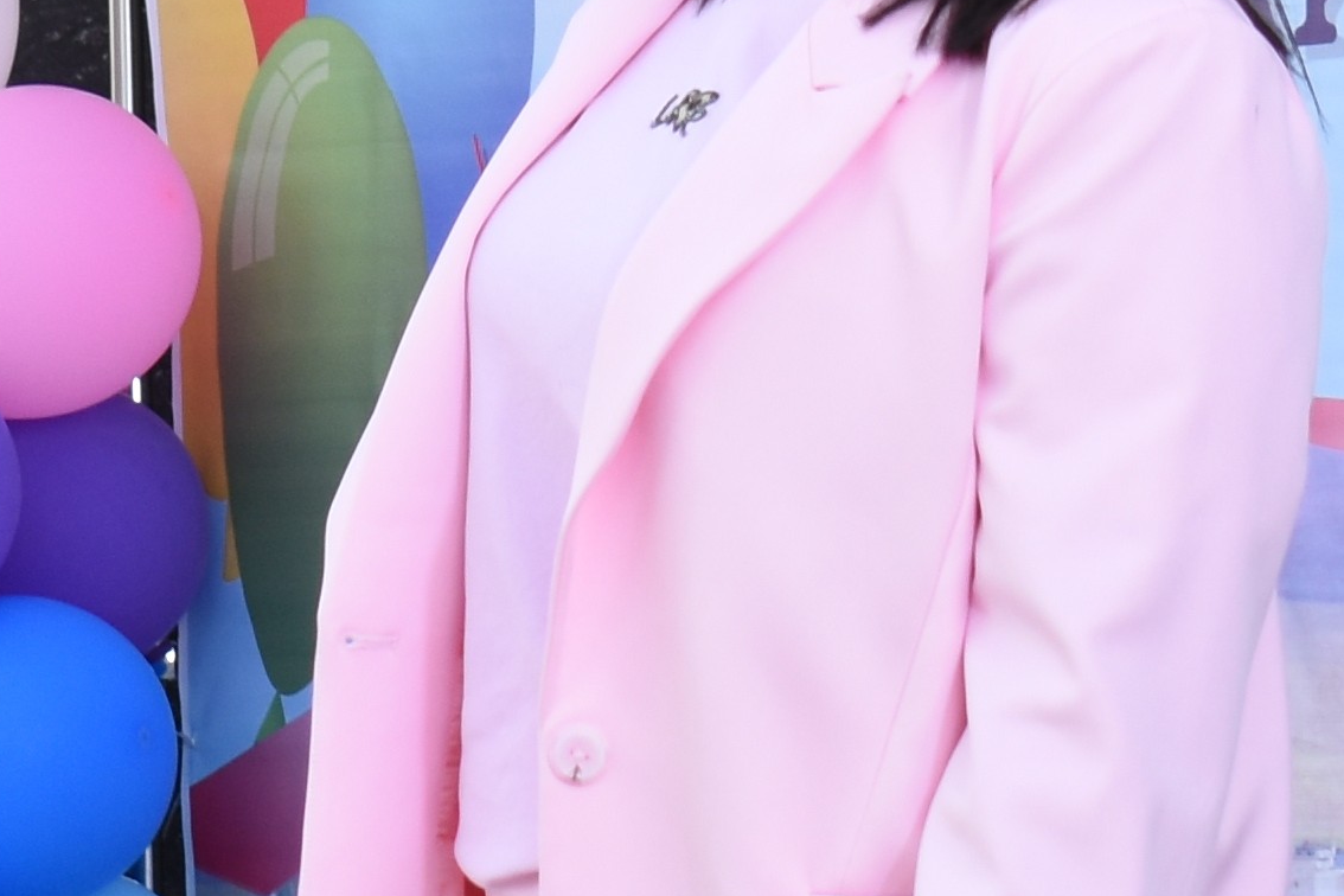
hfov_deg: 5.4
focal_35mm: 381
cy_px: 956
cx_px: -444
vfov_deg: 3.6
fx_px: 14223
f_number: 5.6
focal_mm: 48
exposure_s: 1/125
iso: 200
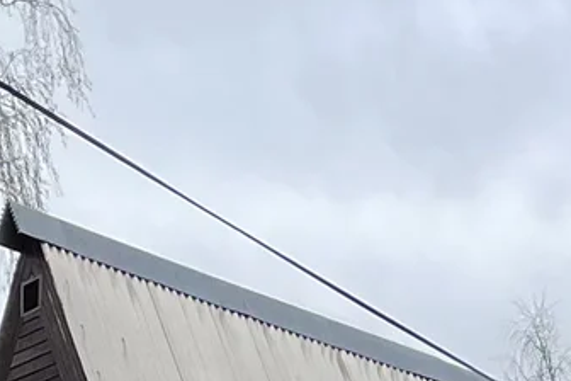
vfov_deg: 6.4
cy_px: 1197
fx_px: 3061
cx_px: 576
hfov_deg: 10.6
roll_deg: +1.2
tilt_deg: +8.0
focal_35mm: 193
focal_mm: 4.2
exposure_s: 1/818
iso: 32
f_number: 1.6
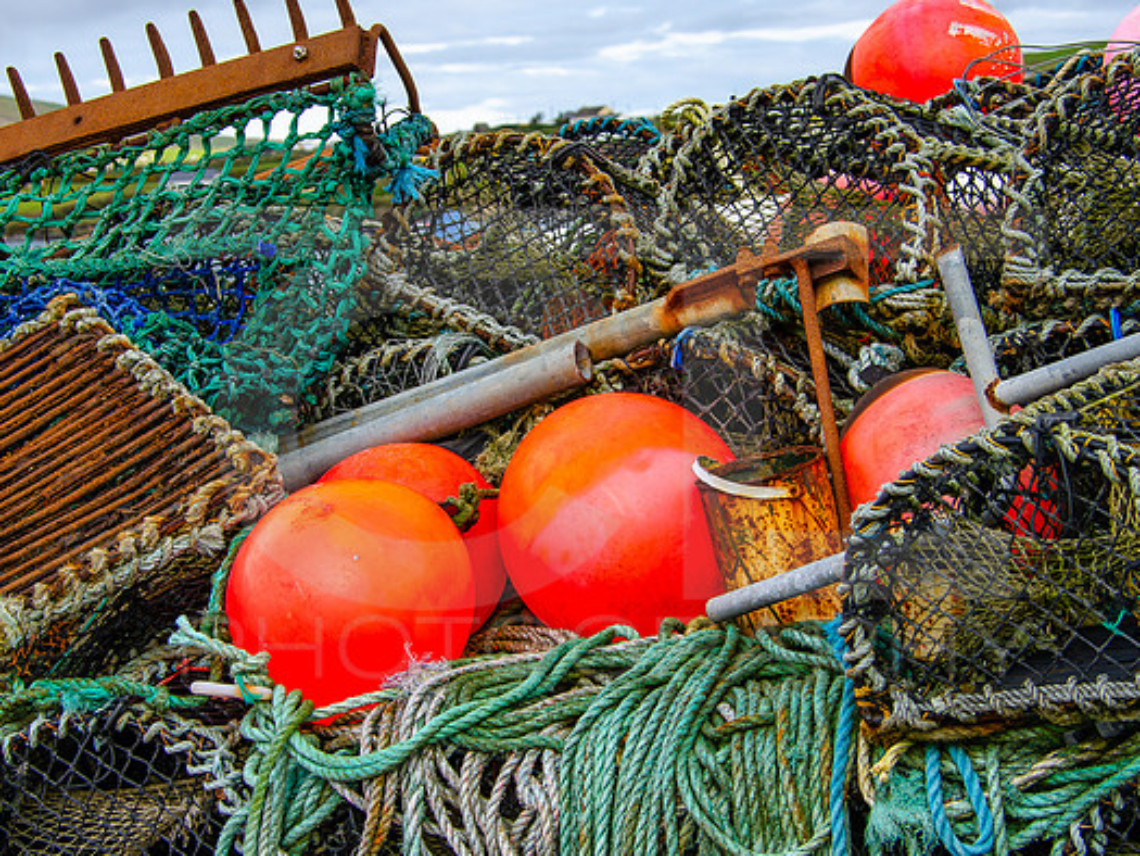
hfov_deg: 21.8
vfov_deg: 16.4
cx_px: 582
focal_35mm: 90
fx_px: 2965
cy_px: 412
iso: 320
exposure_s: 1/250
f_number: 8
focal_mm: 50
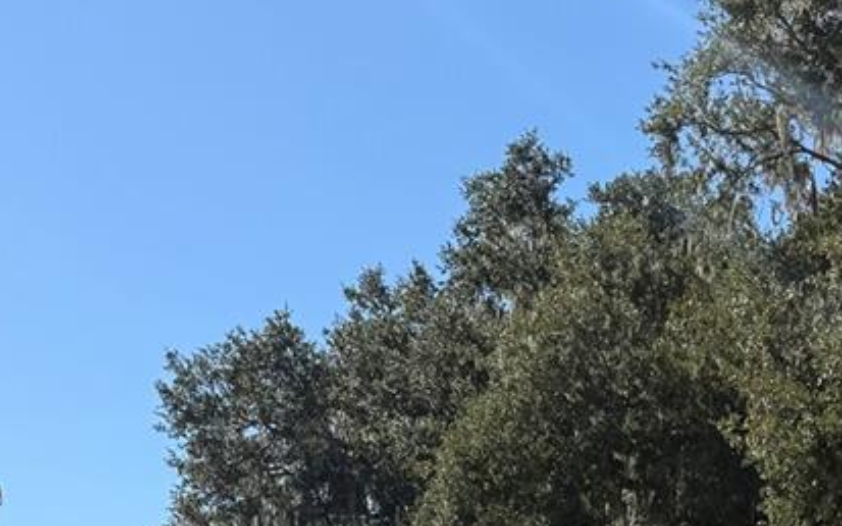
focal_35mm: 74
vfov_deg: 14.8
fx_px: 1698
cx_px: 832
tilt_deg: -5.9
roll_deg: +3.6
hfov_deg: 26.4
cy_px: 1011
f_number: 1.78
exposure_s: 1/3584
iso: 80
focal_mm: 6.76
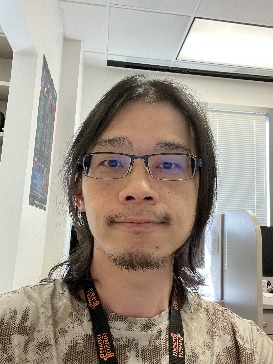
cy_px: 182
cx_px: 136
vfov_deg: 60.0
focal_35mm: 30
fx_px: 315
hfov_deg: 46.8
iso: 400
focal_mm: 2.71
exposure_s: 1/40
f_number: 2.2
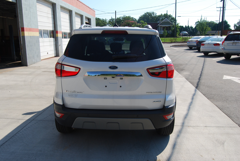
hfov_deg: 57.2
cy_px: 80
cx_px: 120
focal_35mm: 33
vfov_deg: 40.1
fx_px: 220
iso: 100
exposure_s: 1/200
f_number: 7.1
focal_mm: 22
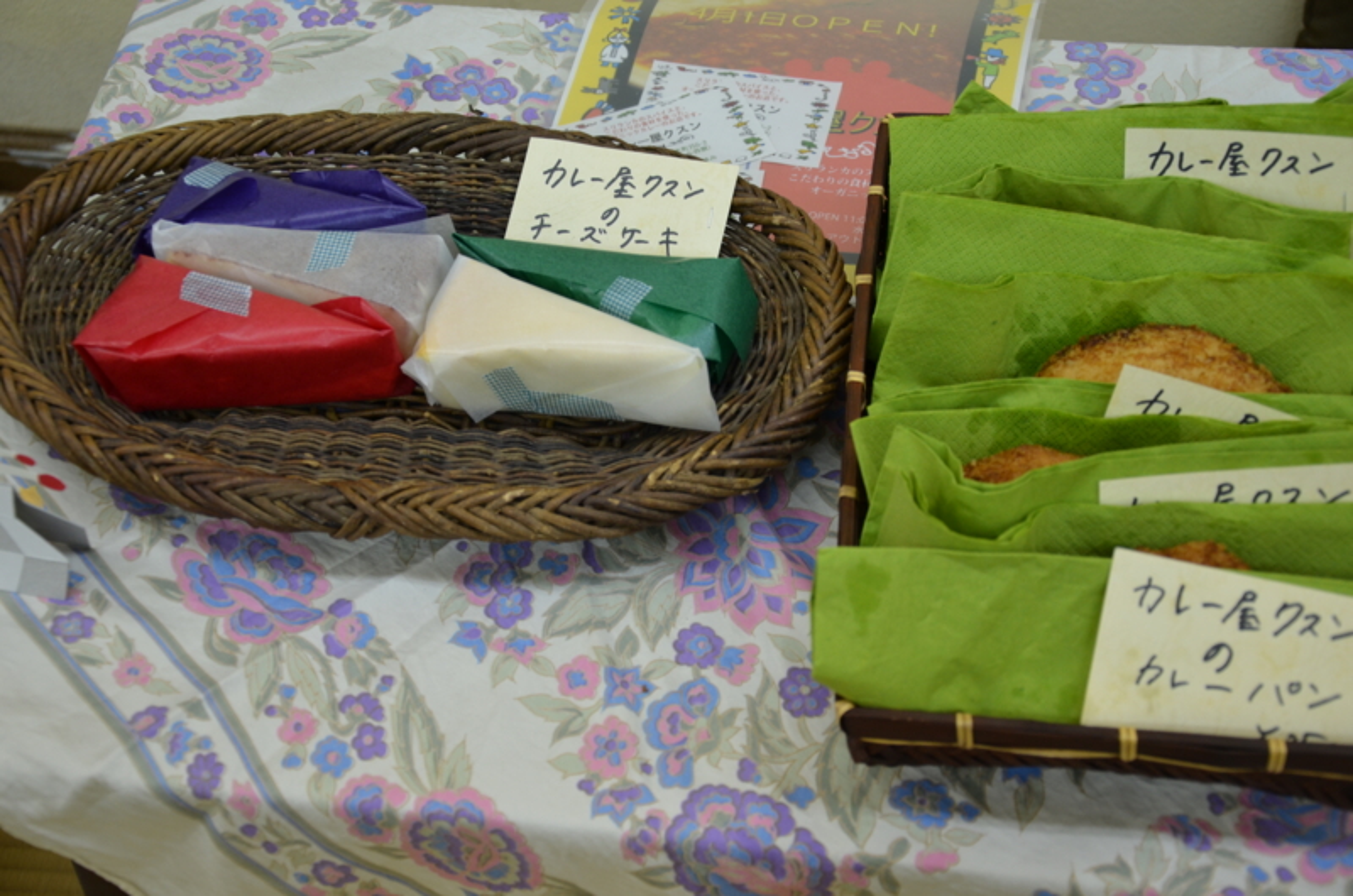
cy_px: 448
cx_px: 676
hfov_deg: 32.0
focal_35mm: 63
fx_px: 2363
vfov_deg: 21.5
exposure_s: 1/80
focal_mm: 42
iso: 400
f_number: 4.8
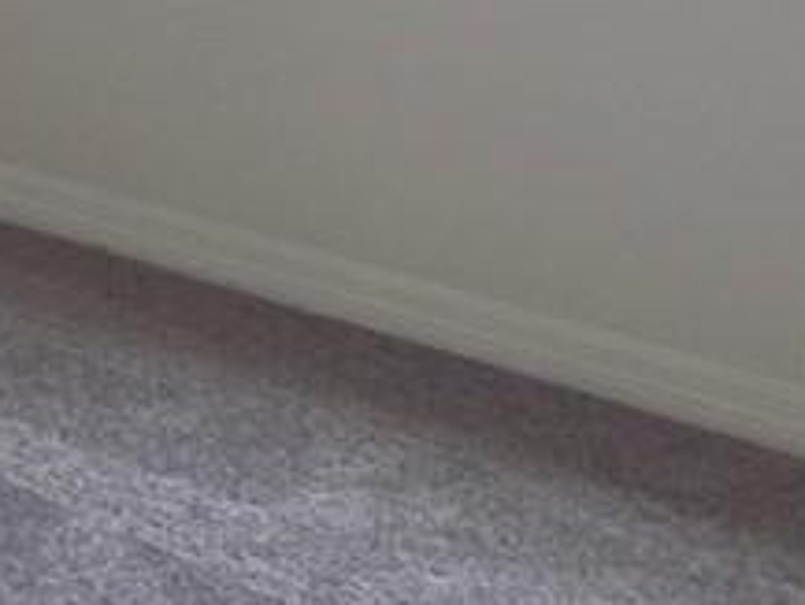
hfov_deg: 17.9
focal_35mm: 96
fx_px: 2234
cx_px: -456
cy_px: -631
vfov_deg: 13.2
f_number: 1.9
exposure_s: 1/60
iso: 50
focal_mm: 2.2
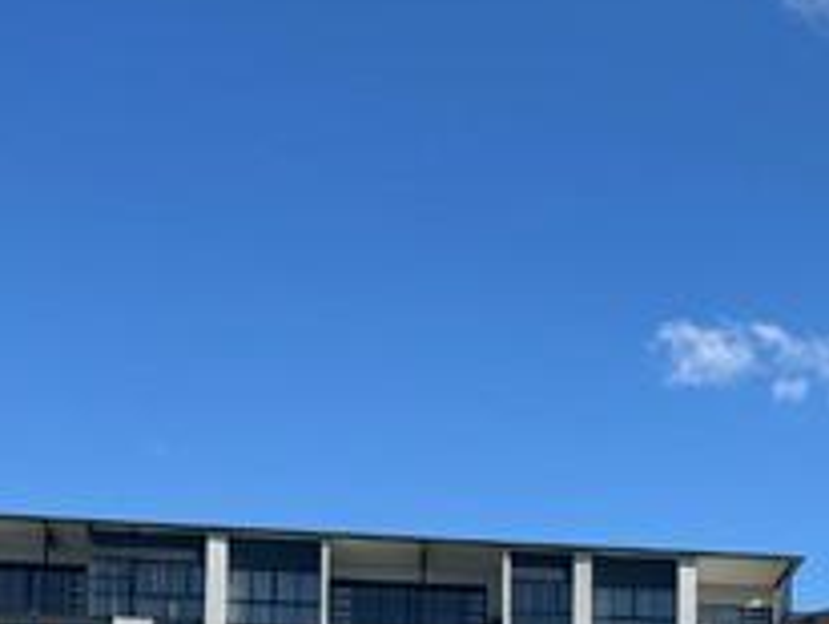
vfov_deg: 15.2
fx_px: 2230
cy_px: 793
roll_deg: -0.1
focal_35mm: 93
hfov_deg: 20.5
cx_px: 801
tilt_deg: +5.2
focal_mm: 6.76
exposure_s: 1/3247
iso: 80
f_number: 1.78
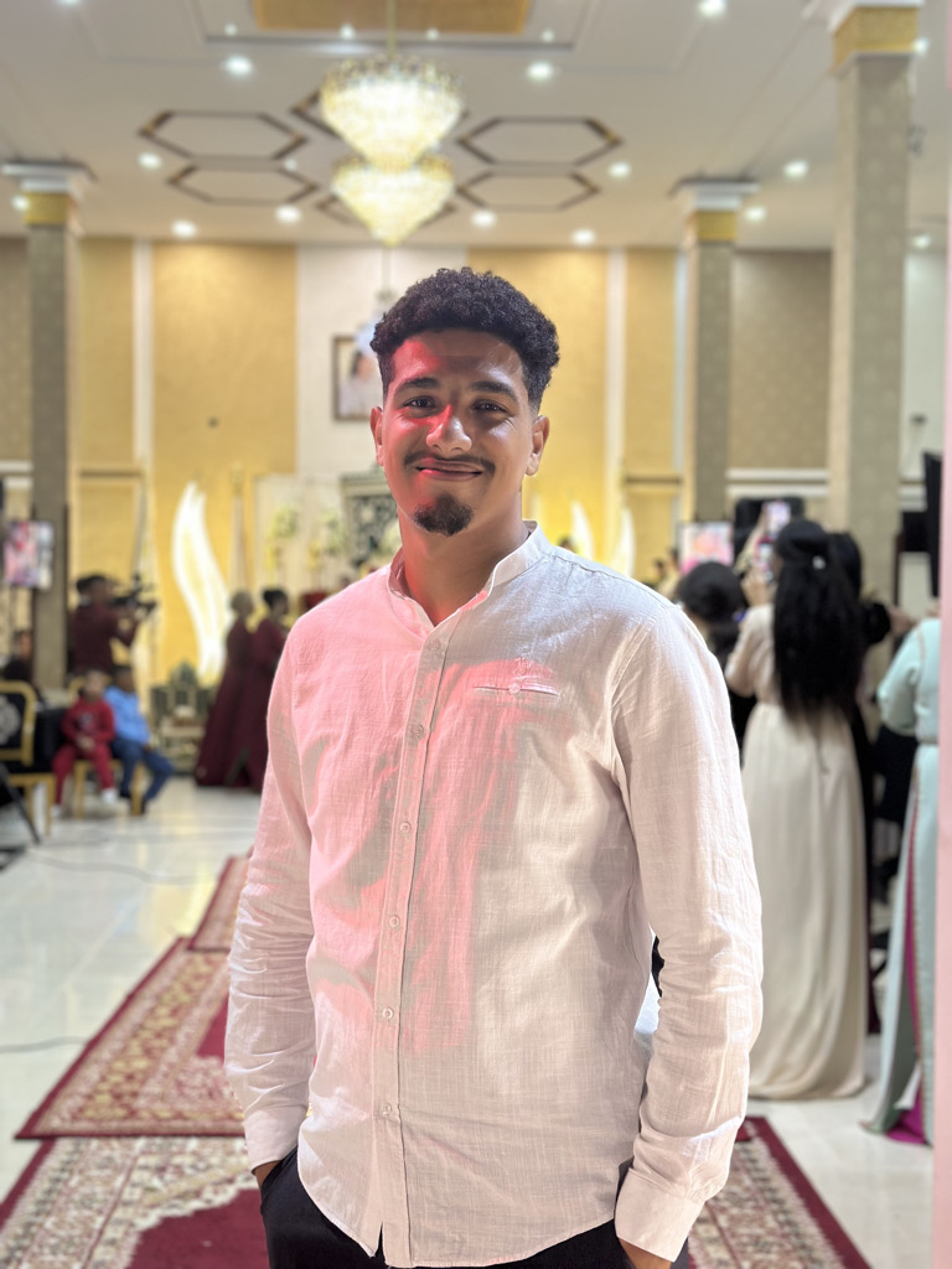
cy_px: 634
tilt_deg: +1.0
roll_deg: -1.3
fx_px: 1760
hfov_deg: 30.3
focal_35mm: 48
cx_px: 476
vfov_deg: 39.7
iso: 125
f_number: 1.78
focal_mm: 6.86
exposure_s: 1/50
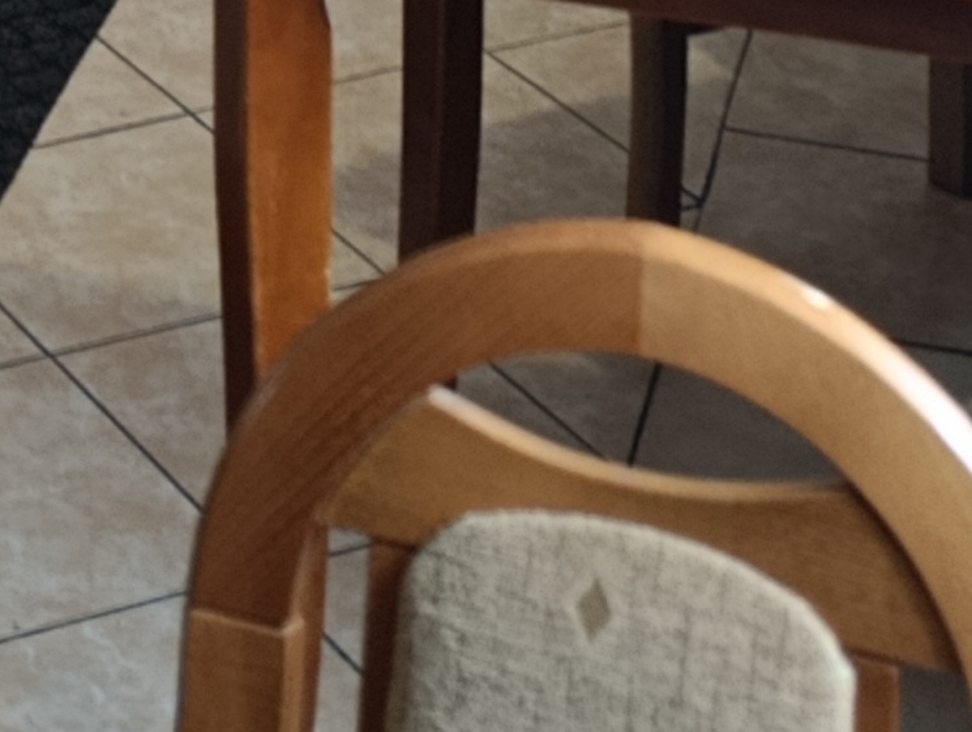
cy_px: -1164
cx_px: -476
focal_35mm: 126
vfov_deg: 10.0
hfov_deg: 14.6
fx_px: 3543
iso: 1108
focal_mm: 6.11
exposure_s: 1/50
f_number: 1.65
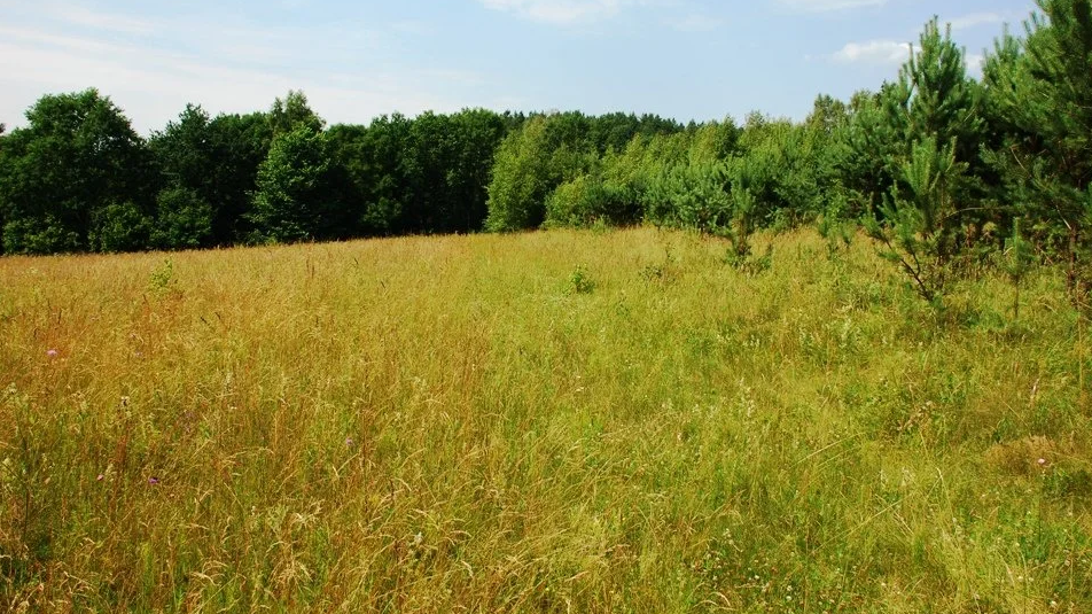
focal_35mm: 32
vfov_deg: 36.6
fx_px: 926
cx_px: 553
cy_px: 256
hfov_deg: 61.0
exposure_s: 1/250
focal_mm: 20
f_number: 10
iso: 200
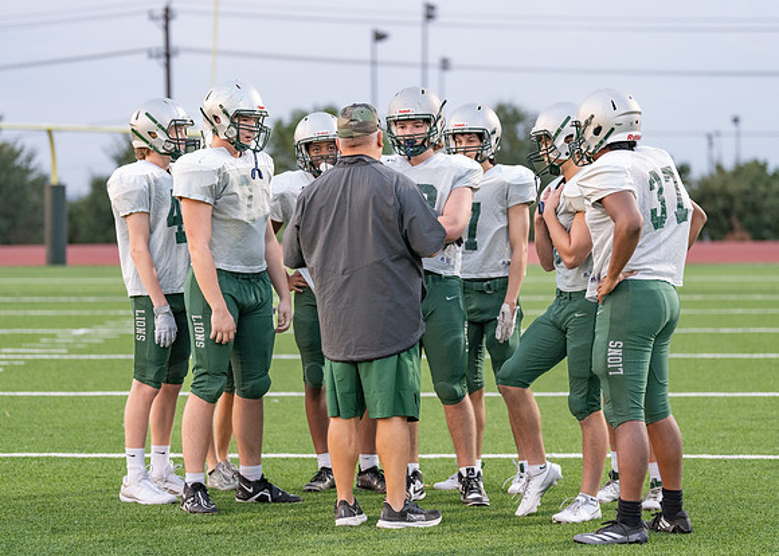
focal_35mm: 118
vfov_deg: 12.2
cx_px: 385
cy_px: 270
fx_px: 2600
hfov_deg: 17.0
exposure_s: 1/1000
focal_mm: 109
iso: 2000
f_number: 2.8
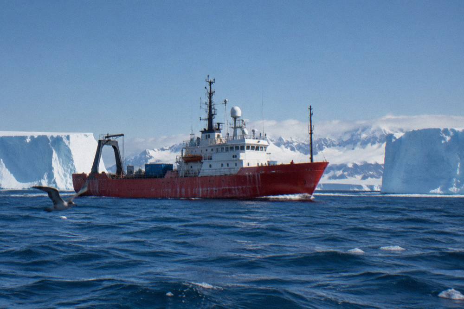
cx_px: 232
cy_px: 154
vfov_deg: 37.8
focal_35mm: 35
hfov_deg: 54.5
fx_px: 451
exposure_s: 1/320
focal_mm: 35
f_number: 9
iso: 400
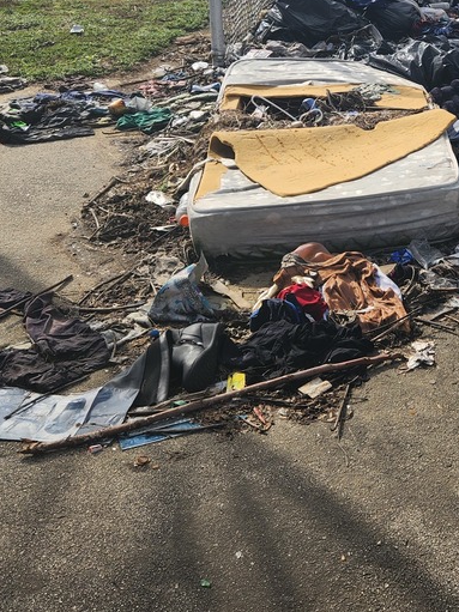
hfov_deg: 25.9
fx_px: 955
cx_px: 441
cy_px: 99
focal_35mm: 54
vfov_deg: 34.2
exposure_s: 1/1372
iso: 20
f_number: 1.8
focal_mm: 5.4
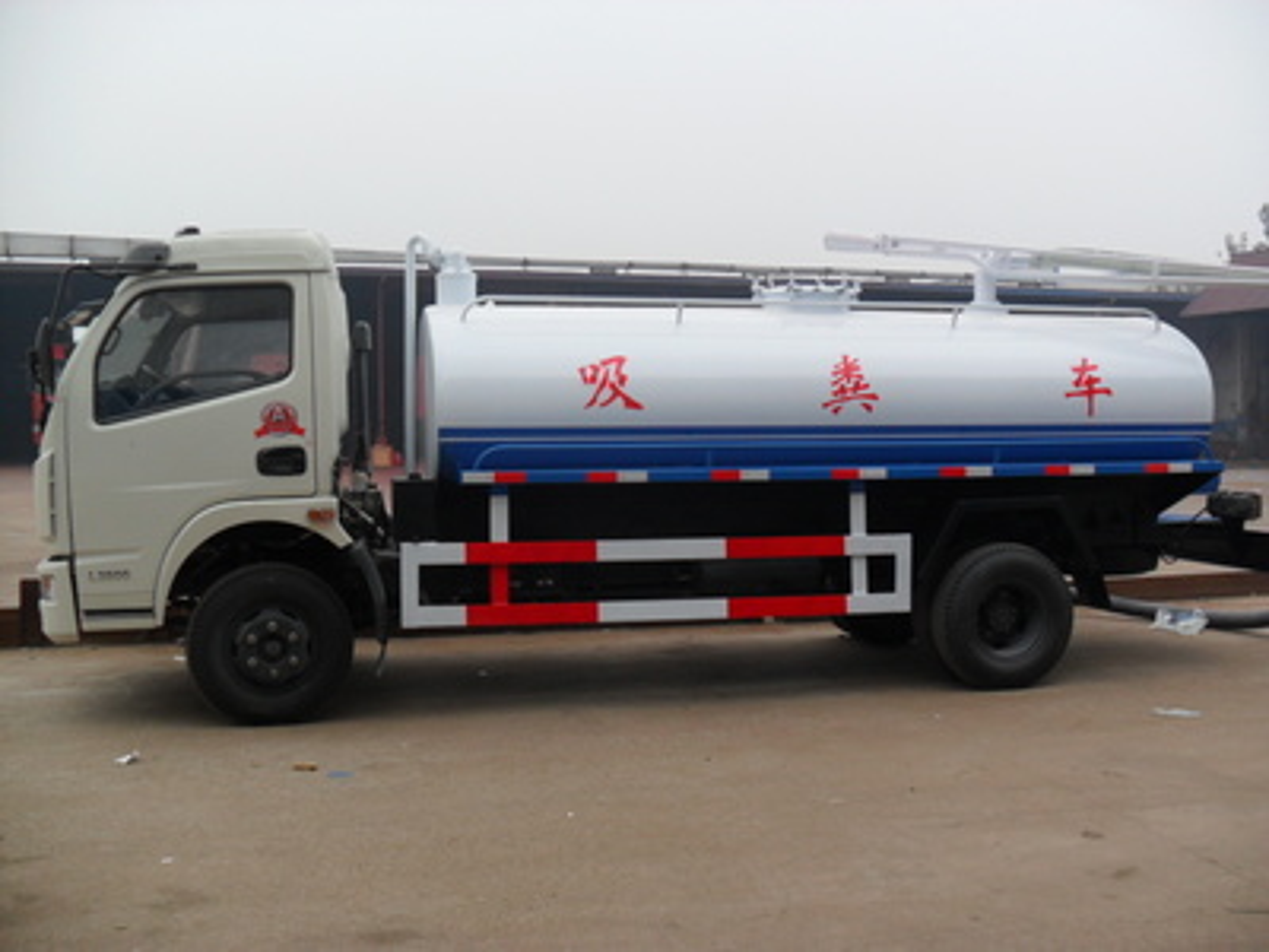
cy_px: 476
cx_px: 634
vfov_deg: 40.7
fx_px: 1283
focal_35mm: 35
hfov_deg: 52.6
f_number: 3
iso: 80
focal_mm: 6.3
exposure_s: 1/125
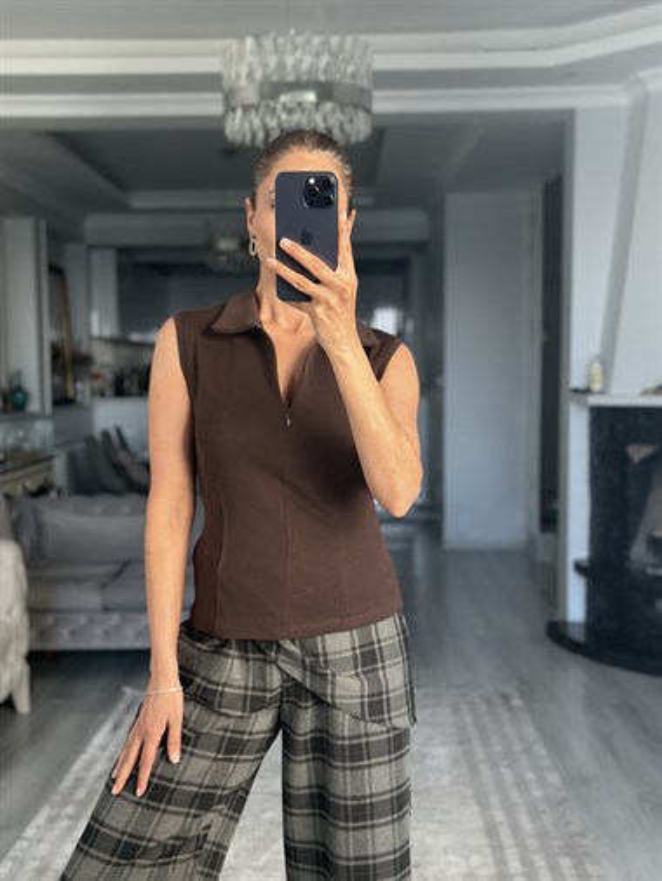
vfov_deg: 39.6
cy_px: 440
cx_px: 331
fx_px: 1223
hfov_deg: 30.3
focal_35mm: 48
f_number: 1.78
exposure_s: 1/60
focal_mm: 6.86
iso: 125
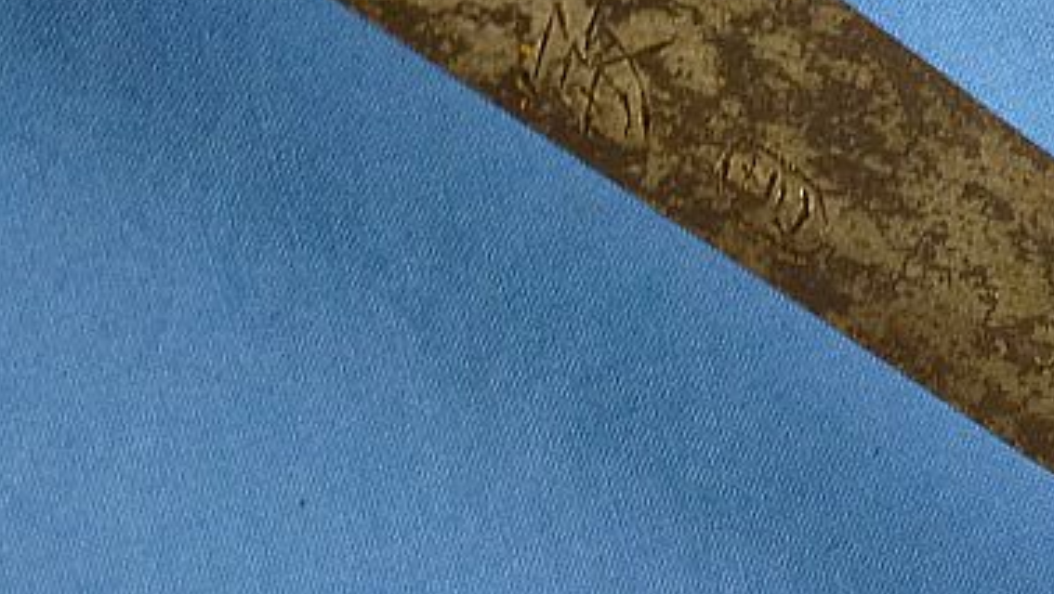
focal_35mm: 83
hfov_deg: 24.8
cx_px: 948
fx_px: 2321
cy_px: 257
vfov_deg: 14.6
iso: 320
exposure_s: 1/60
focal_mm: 6.4
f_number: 3.7
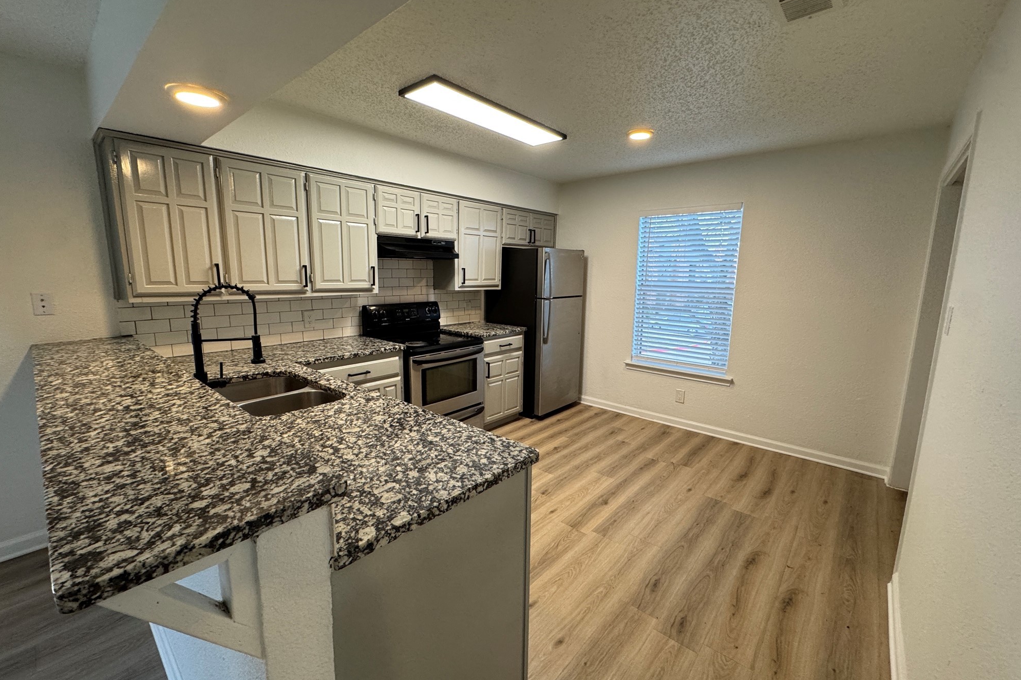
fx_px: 425
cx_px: 506
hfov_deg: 100.4
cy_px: 339
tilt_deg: -10.3
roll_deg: -0.5
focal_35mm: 15
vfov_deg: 77.3
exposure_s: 1/120
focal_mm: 2.22
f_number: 2.2
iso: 200
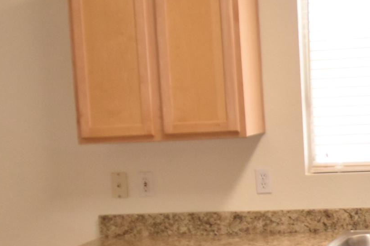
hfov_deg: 19.4
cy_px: 223
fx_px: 1017
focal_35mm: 99
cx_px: 449
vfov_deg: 13.7
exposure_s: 1/125
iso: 1000
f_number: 3.5
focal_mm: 18
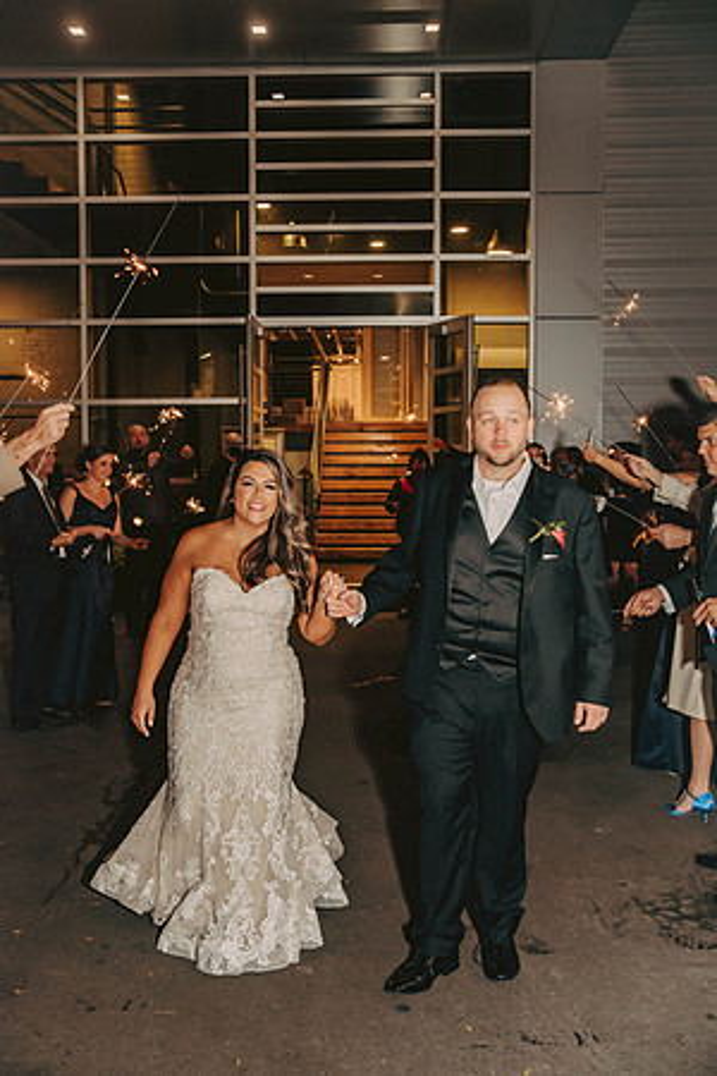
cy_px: 538
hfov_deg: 36.9
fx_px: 1075
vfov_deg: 53.1
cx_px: 358
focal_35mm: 36
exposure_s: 1/125
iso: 1250
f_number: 4
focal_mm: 36
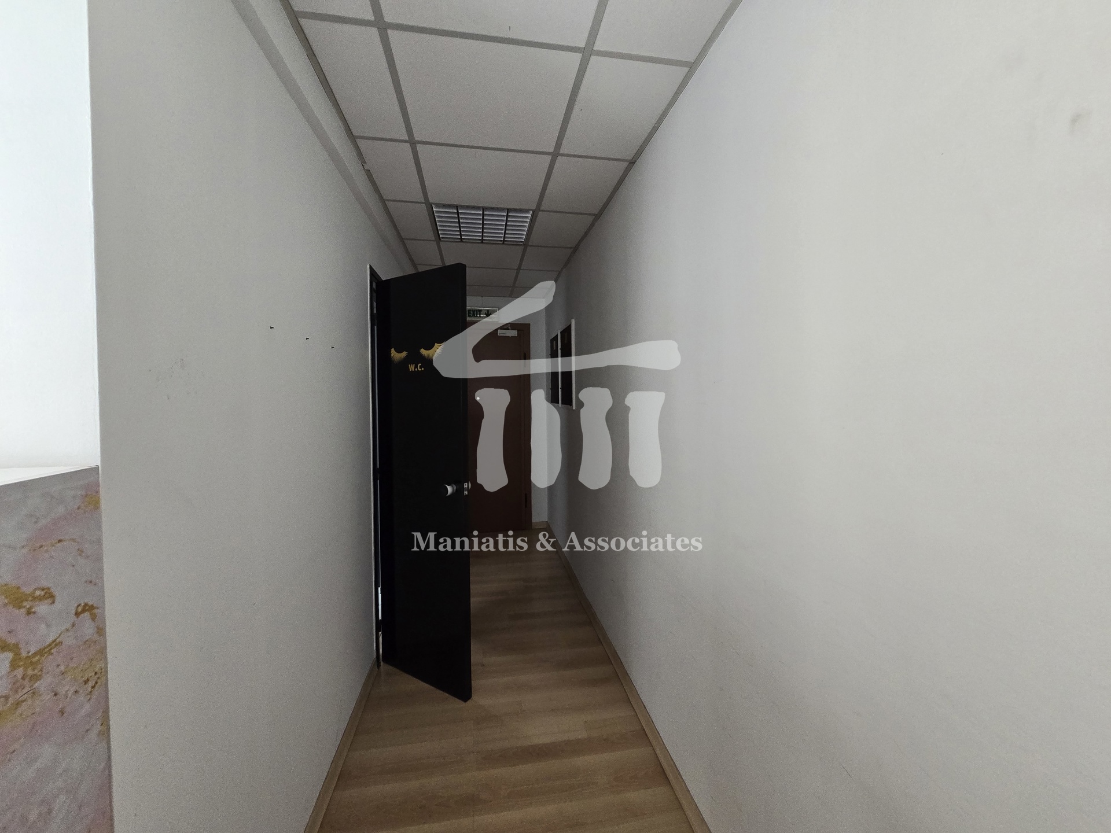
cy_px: 416
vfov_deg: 89.9
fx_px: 417
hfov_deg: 106.2
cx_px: 556
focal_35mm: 13
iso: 200
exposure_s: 1/359
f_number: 2.2
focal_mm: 2.2
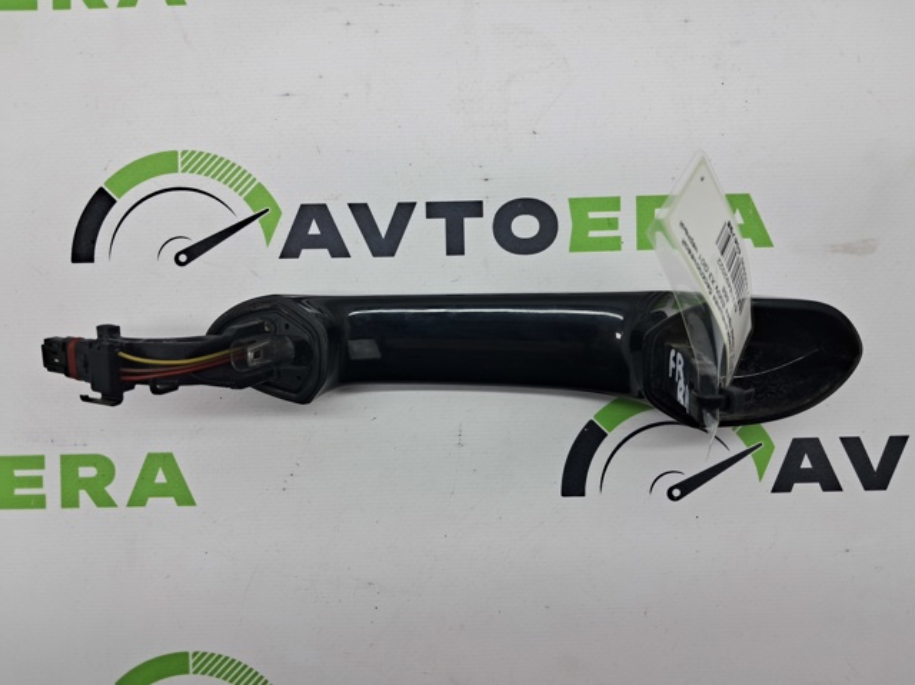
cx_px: 458
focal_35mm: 27
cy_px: 342
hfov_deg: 65.4
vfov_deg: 51.3
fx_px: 713
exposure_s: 1/100
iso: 50
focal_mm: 4
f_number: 1.8
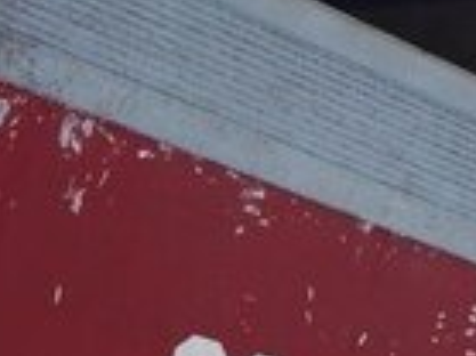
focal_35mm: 138
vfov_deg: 10.5
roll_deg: -15.7
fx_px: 1896
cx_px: 24
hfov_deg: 14.1
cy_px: 460
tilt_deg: +0.1
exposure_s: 1/1199
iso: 32
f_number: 2.2
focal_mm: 4.15
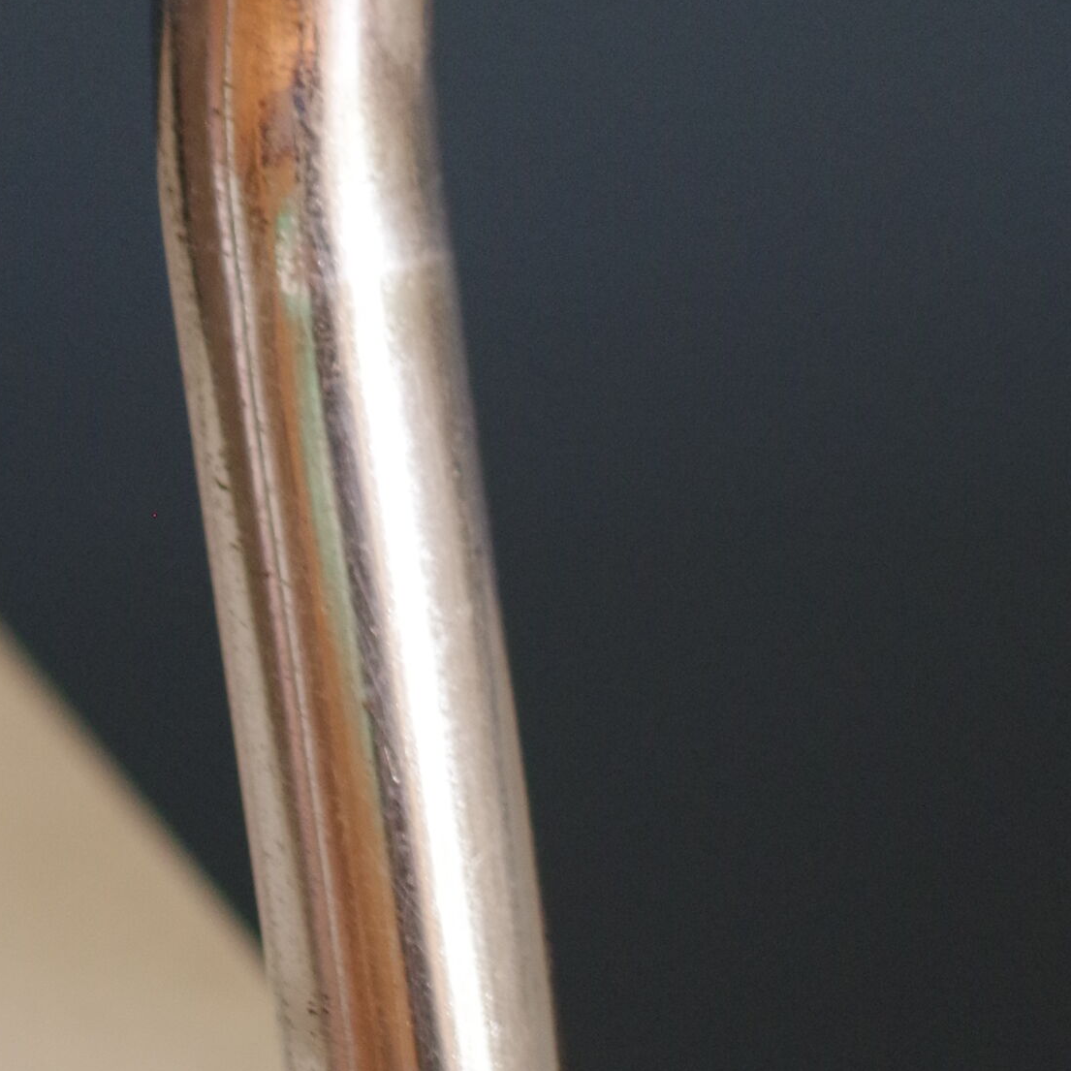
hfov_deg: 10.3
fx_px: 5916
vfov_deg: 9.8
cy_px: -849
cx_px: 250
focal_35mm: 169
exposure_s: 1/15
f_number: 3.5
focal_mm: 35
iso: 800
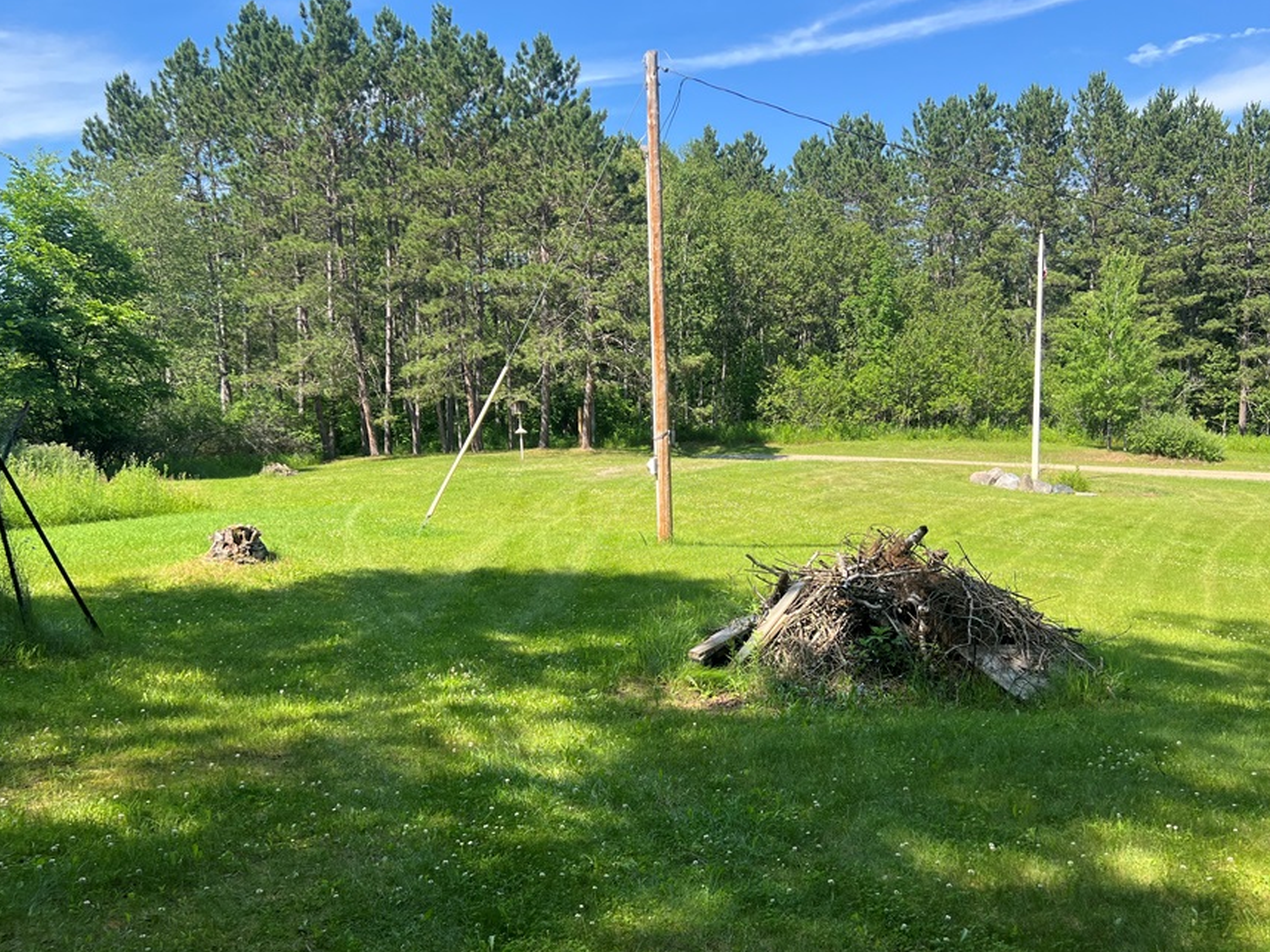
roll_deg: +2.7
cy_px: 497
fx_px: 1137
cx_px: 653
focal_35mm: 31
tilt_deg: -5.3
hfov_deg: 58.3
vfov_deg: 45.4
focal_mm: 5.7
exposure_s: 1/1575
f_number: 1.5
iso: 50
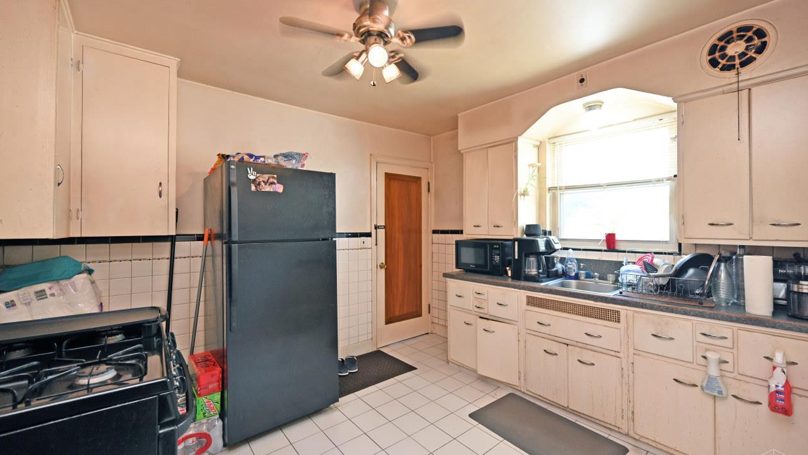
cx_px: 406
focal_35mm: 15
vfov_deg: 70.5
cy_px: 224
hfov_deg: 103.0
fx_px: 321
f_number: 4
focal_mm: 14
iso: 640
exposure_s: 1/60
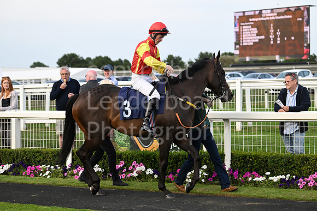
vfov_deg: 15.9
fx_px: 757
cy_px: 106
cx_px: 158
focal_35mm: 86
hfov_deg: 23.6
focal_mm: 86
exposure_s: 1/2000
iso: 1250
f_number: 4
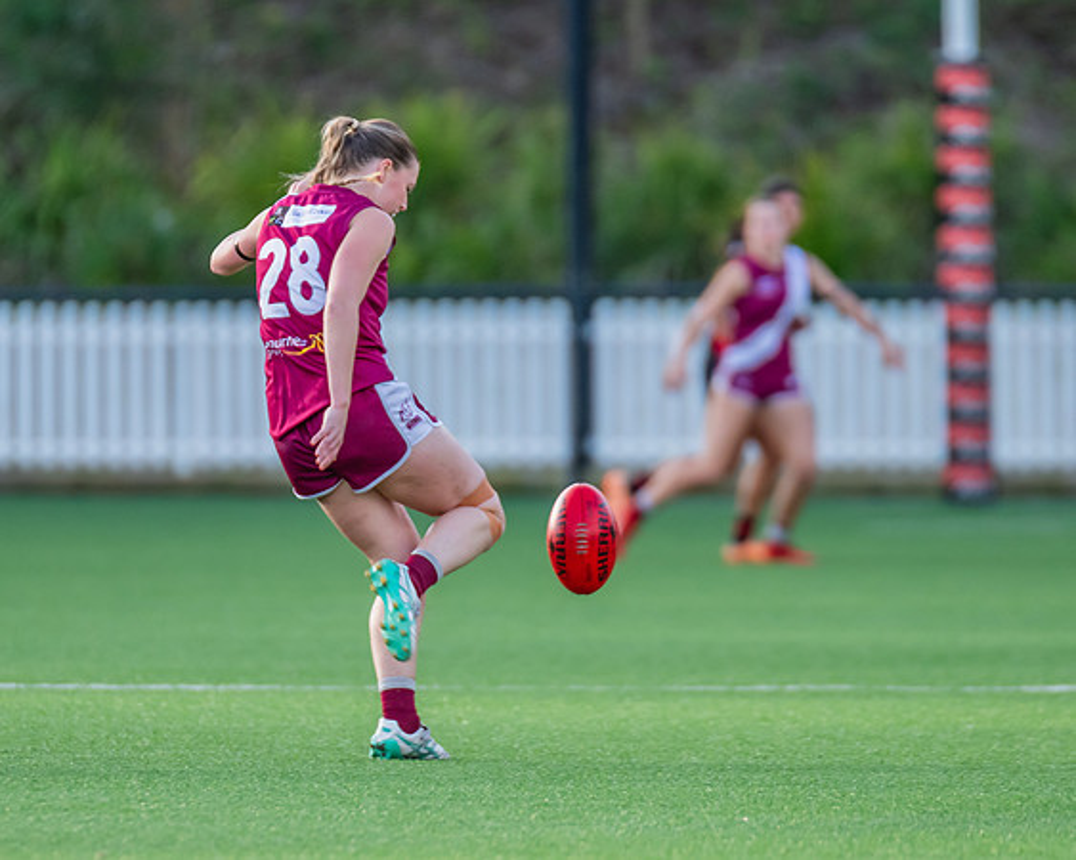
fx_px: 21075
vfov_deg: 2.3
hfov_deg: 2.9
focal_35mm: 662
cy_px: 476
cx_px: 394
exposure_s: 1/1000
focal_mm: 380
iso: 900
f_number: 4
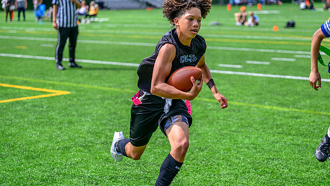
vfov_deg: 14.6
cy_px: 72
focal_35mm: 83
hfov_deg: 25.6
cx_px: 173
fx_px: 726
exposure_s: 1/2000
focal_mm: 70
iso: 160
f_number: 2.8
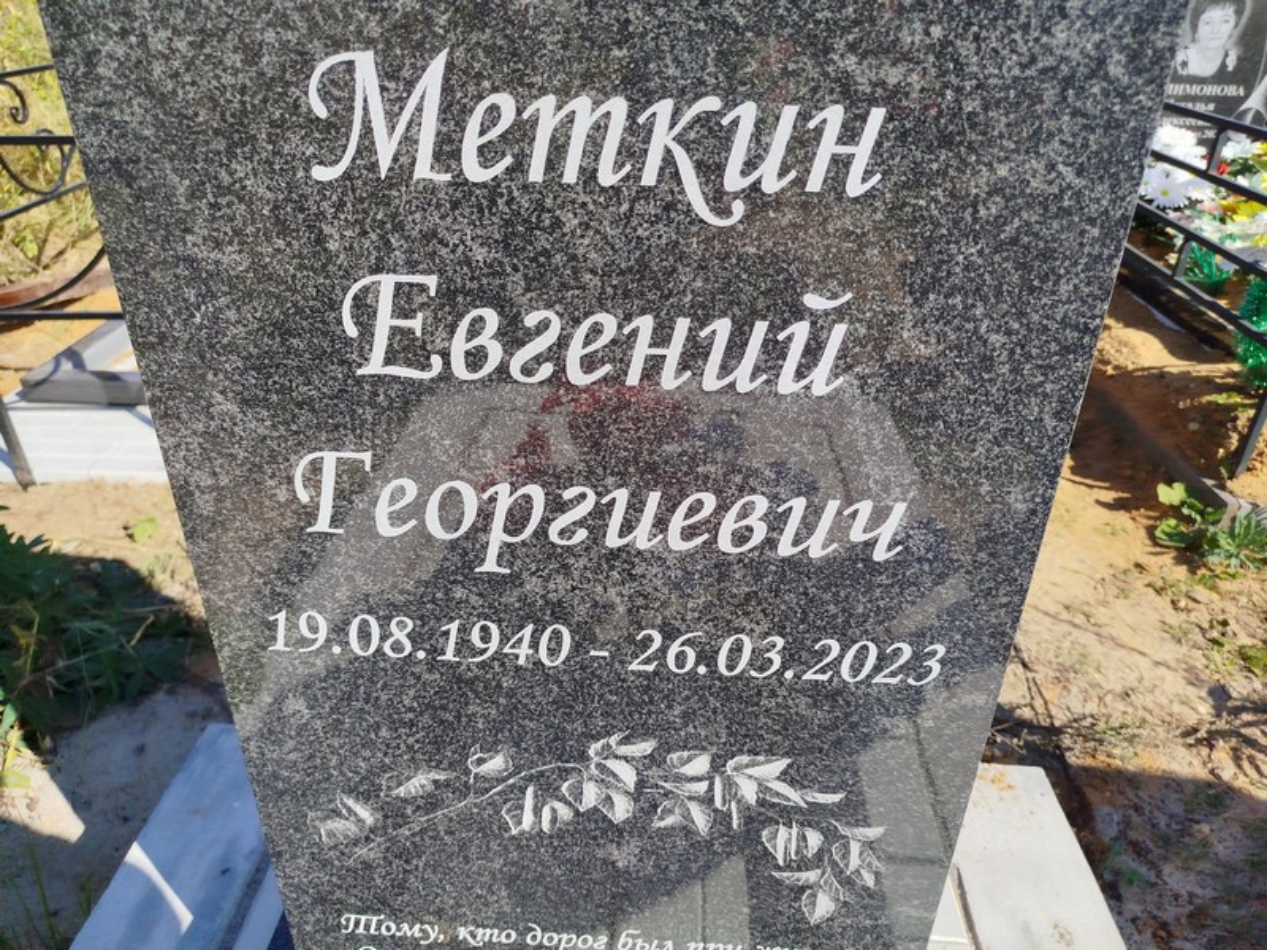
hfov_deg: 71.6
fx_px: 878
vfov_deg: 56.8
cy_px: 475
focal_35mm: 24
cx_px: 634
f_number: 1.7
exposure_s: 1/865
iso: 50
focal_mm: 5.31
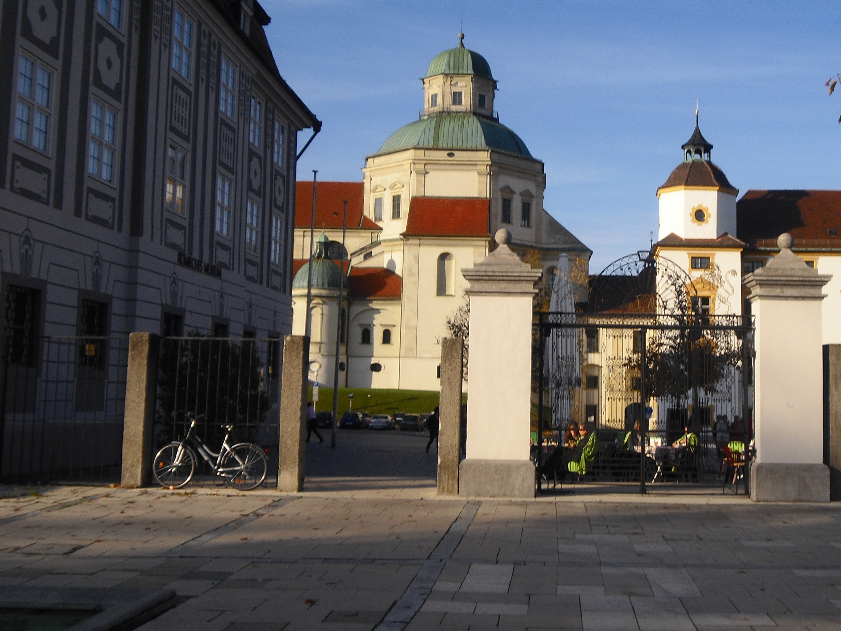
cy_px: 280
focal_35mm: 43
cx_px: 545
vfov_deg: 33.6
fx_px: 1045
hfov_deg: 43.4
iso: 64
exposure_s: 1/100
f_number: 8.4
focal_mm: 5.58
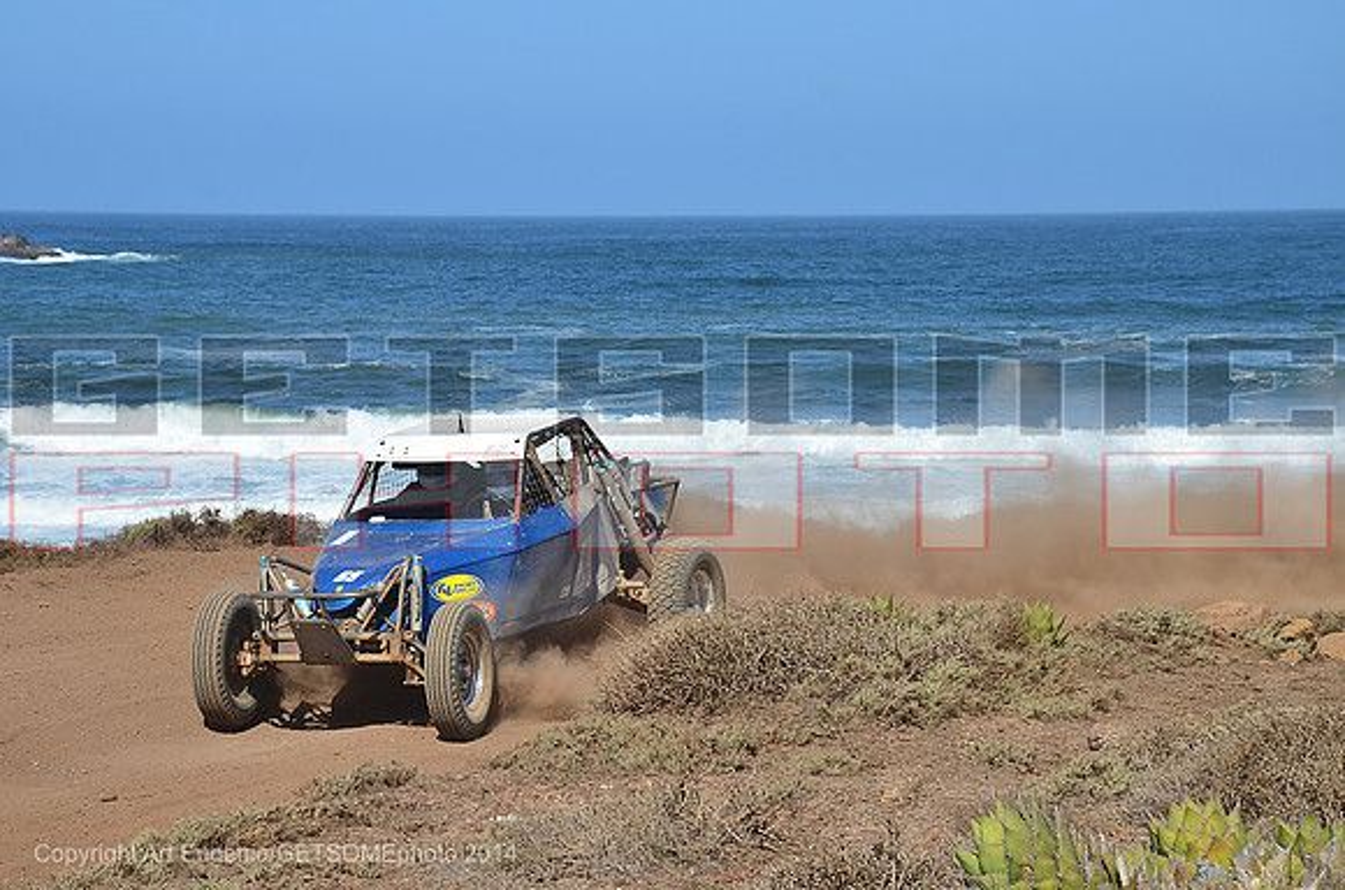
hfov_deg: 22.0
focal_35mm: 93
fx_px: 3467
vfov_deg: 14.6
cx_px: 672
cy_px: 445
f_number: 7.1
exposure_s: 1/640
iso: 200
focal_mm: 62
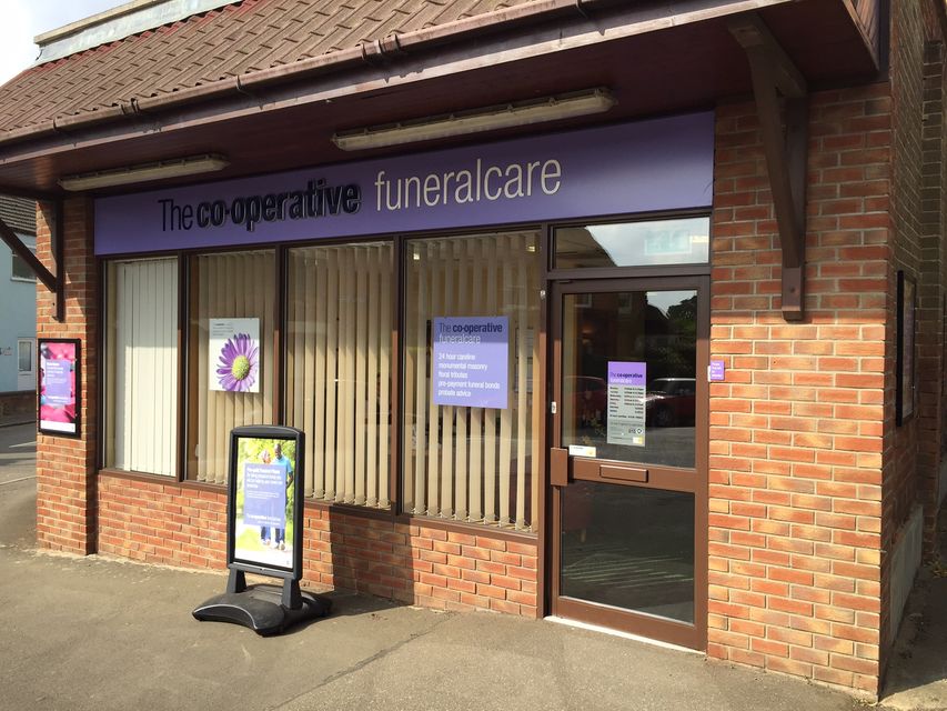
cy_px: 356
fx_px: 793
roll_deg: -0.3
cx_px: 474
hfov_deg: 61.7
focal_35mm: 29
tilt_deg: -0.1
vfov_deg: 48.2
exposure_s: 1/1163
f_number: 2.2
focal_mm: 4.15
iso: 32
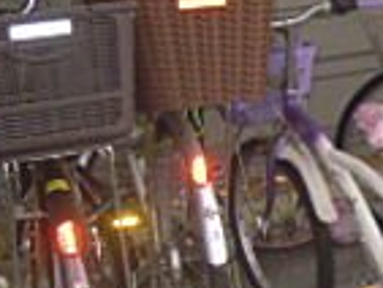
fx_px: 1406
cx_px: 744
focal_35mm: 127
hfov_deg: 13.5
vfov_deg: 11.6
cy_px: 24
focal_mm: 5
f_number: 2.7
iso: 100
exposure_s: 1/100
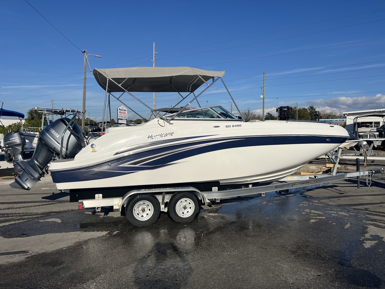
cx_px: 192
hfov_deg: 67.3
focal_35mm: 26
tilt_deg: -1.4
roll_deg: +1.1
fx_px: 289
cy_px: 144
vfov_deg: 53.1
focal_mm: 5.7
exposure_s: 1/11364
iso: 50
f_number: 1.5
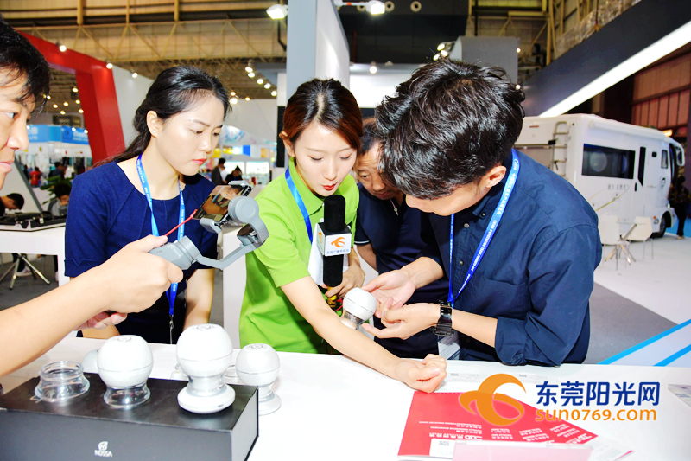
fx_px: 518
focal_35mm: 27
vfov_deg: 47.9
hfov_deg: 67.4
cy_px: 230
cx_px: 346
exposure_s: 1/160
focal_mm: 18
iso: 640
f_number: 3.5
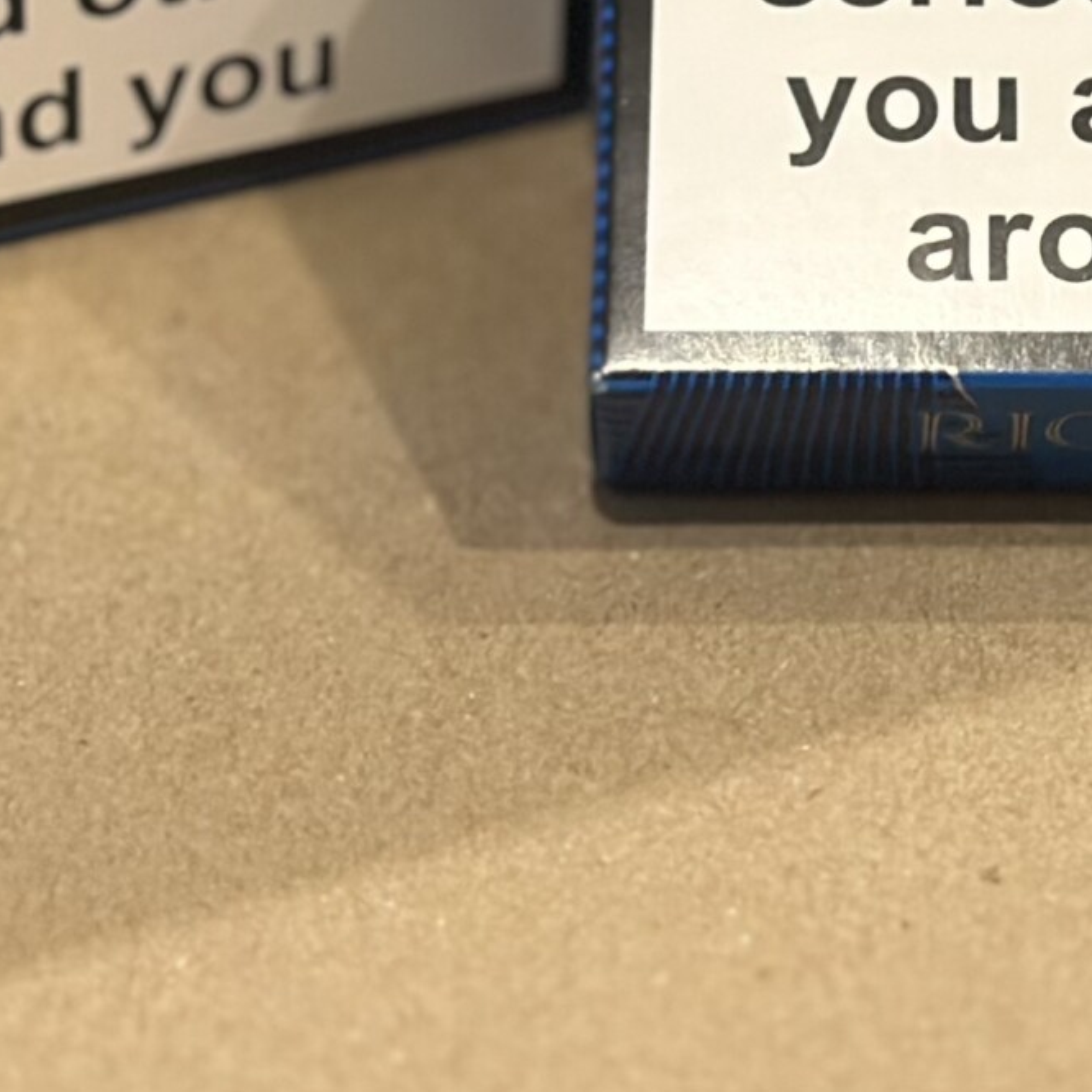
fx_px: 5818
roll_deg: -3.4
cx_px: 1294
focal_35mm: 163
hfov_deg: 10.6
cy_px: -369
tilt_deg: -25.5
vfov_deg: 10.5
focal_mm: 6.86
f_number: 1.78
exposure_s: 1/60
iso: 320
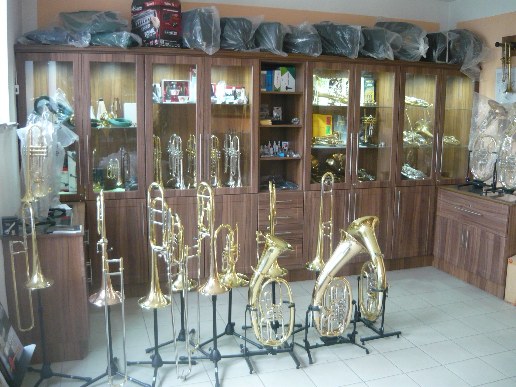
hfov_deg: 55.4
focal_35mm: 33
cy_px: 194
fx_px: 492
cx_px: 258
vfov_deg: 42.9
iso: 400
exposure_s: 1/13
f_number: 2.8
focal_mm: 5.5
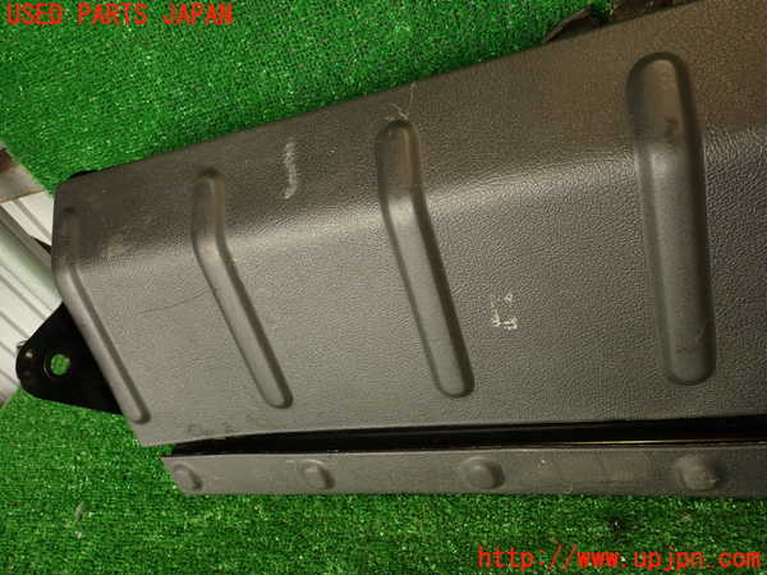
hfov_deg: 69.4
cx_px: 384
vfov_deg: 54.9
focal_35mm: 25
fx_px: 554
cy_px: 288
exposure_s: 1/60
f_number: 2
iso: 125
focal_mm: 4.5
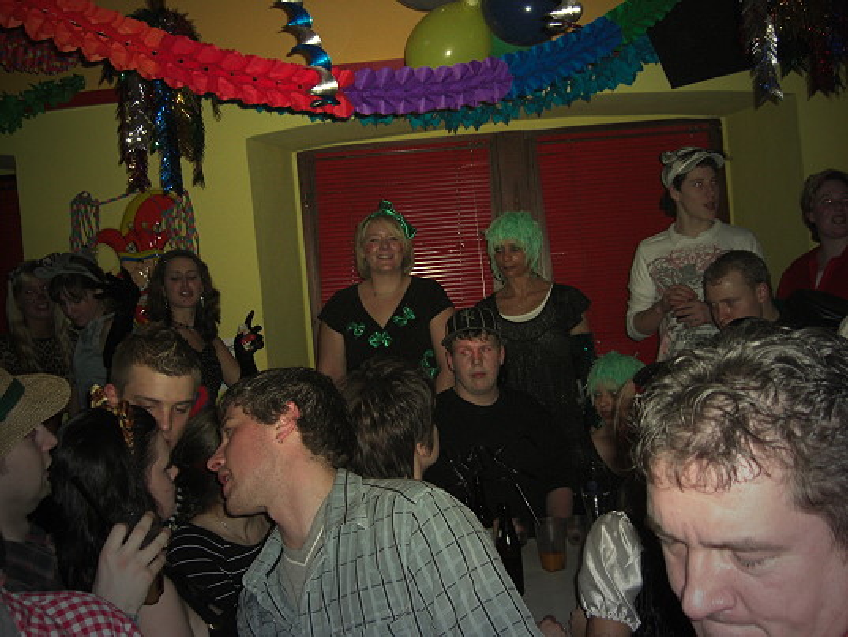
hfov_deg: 49.0
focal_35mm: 38
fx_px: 931
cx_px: 424
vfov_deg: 37.7
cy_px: 318
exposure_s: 1/60
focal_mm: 7.9
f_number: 2.8
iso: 200
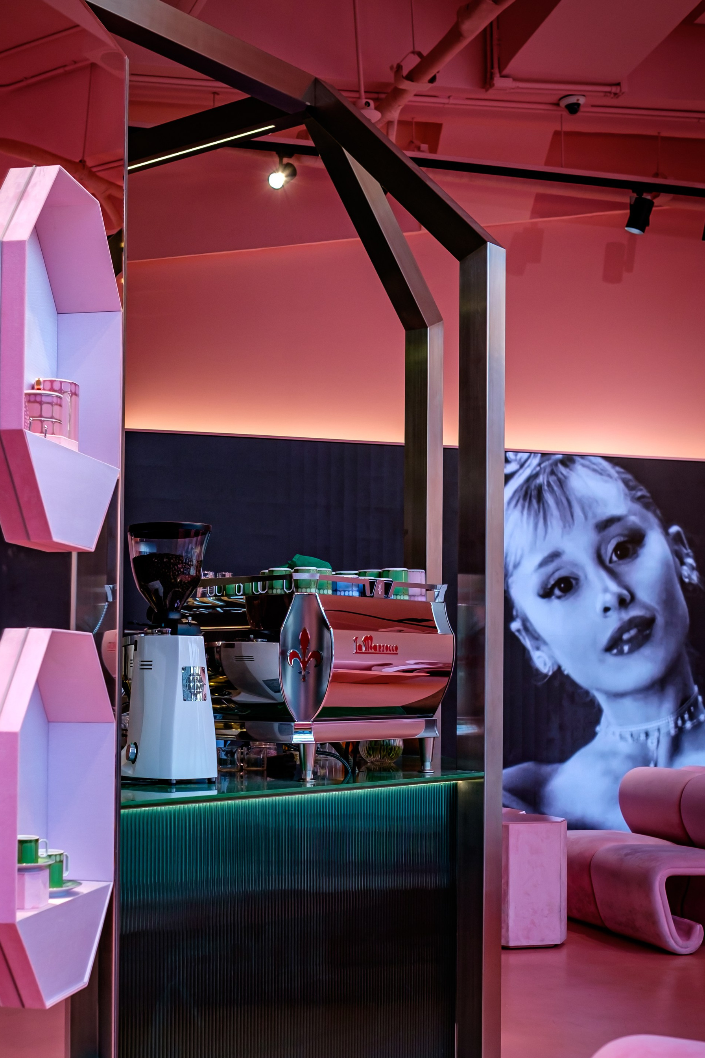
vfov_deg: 39.4
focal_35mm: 50
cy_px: 650
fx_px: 1469
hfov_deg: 26.9
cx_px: 263
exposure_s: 1/125
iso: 200
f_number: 4
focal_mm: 23
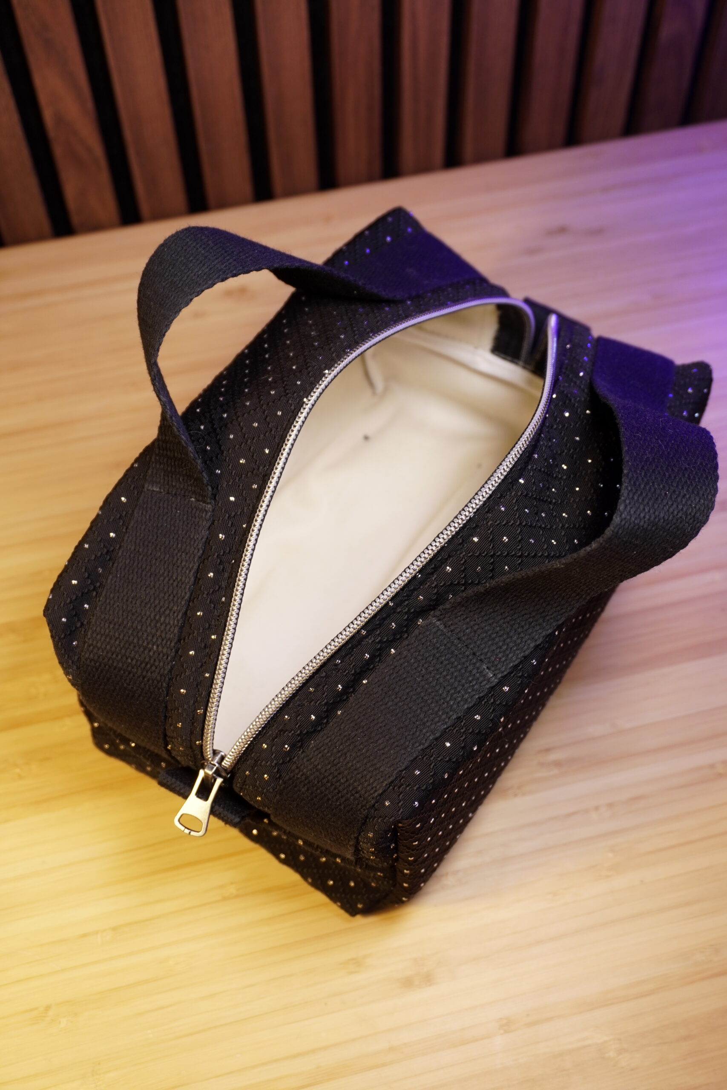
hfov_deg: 33.0
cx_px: 364
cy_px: 545
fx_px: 1227
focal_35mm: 40
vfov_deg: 47.9
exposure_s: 1/25
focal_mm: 27
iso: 320
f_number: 4.5
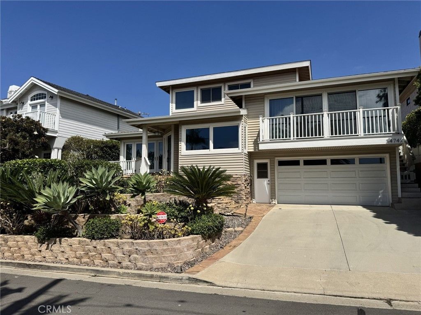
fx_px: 292
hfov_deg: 71.6
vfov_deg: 56.8
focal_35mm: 24
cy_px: 158
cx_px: 210
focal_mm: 6.76
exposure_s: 1/9009
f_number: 1.78
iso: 80
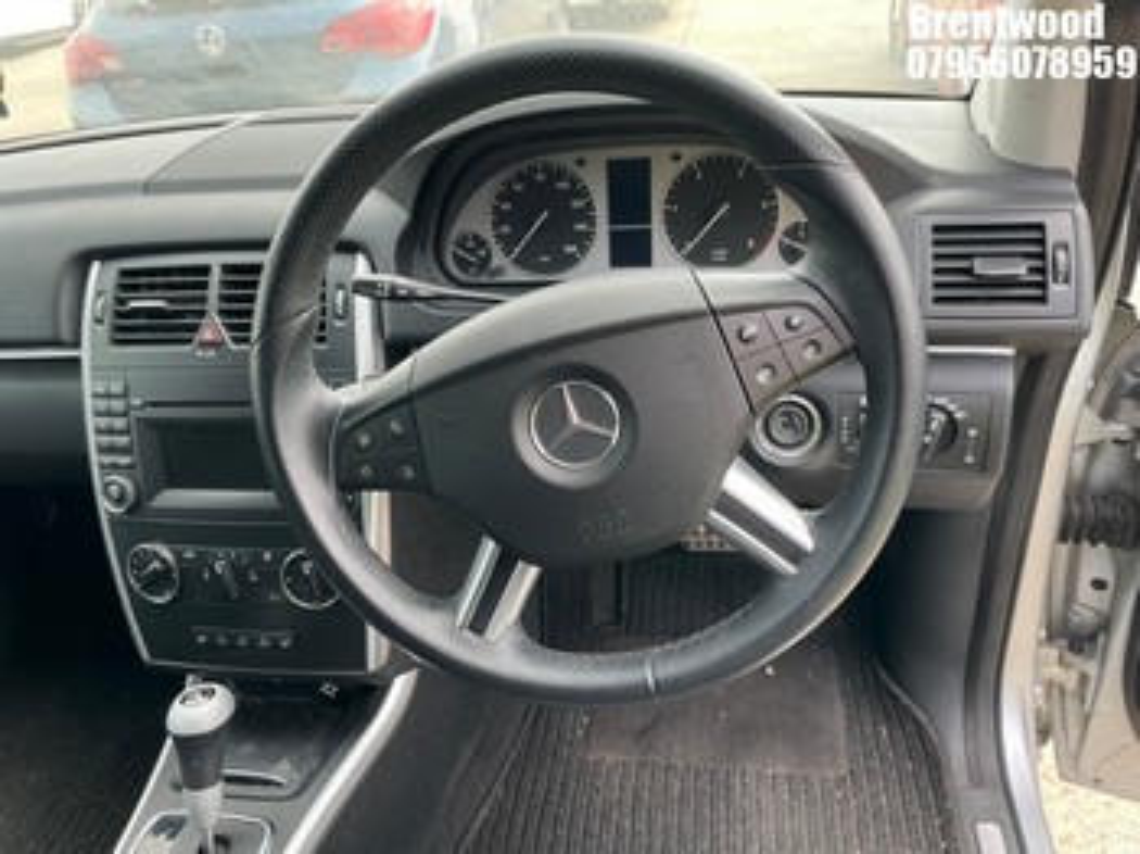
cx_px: 570
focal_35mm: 26
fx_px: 856
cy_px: 427
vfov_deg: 53.0
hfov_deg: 67.3
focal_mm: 4.2
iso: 40
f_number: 1.6
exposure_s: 1/121
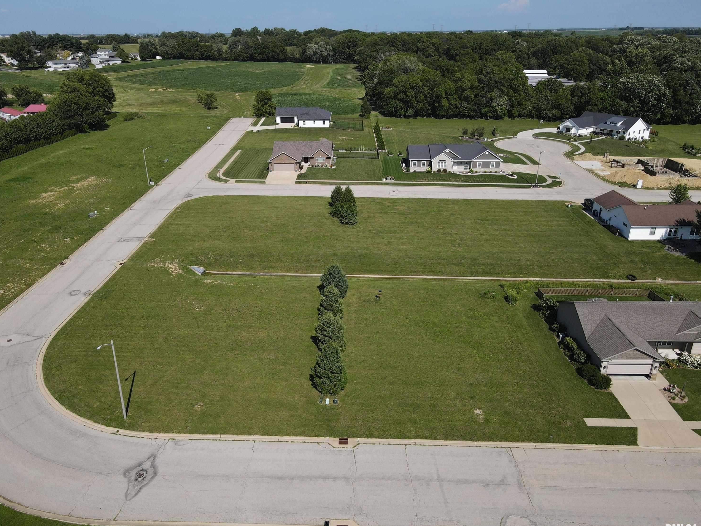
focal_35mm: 25
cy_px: 263
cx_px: 337
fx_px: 506
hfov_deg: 69.4
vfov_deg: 54.9
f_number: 2.8
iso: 100
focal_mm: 4.5
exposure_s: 1/1000
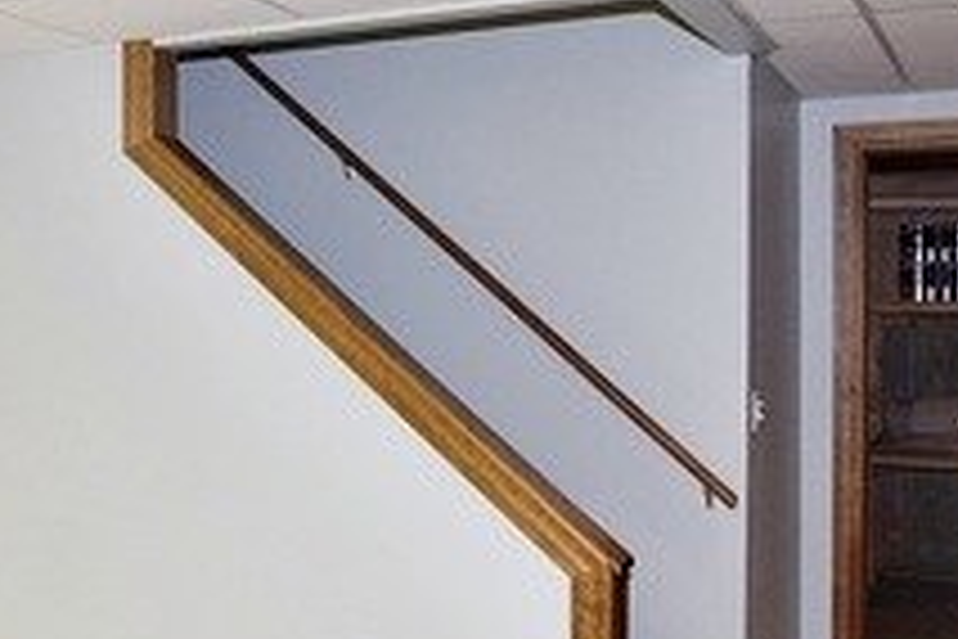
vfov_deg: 27.3
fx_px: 1317
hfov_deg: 38.2
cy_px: 299
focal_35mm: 50
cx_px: 162
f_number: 5
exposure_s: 1/100
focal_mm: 11
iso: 800
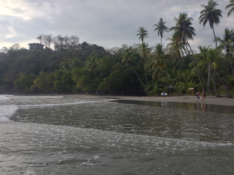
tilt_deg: -0.8
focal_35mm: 35
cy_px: 88
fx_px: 237
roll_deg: -0.9
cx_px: 117
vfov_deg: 40.7
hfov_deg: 52.6
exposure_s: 1/951
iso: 50
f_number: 2.4
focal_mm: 4.28
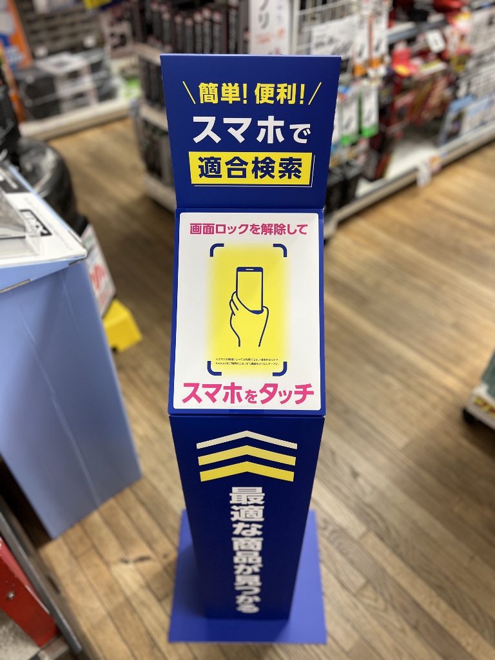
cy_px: 330
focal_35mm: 26
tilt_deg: -44.2
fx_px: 496
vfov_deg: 67.3
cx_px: 248
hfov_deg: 53.1
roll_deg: +0.7
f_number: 1.5
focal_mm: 5.7
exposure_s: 1/121
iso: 125
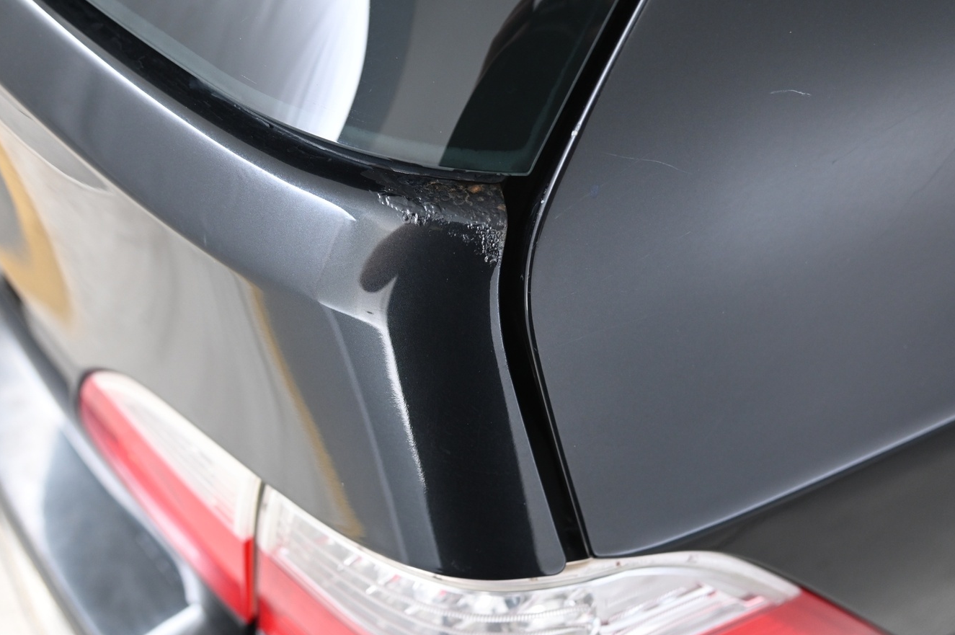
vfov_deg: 35.0
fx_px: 1007
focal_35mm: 38
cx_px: 444
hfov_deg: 50.7
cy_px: 332
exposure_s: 1/40
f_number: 4
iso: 2000
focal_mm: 31
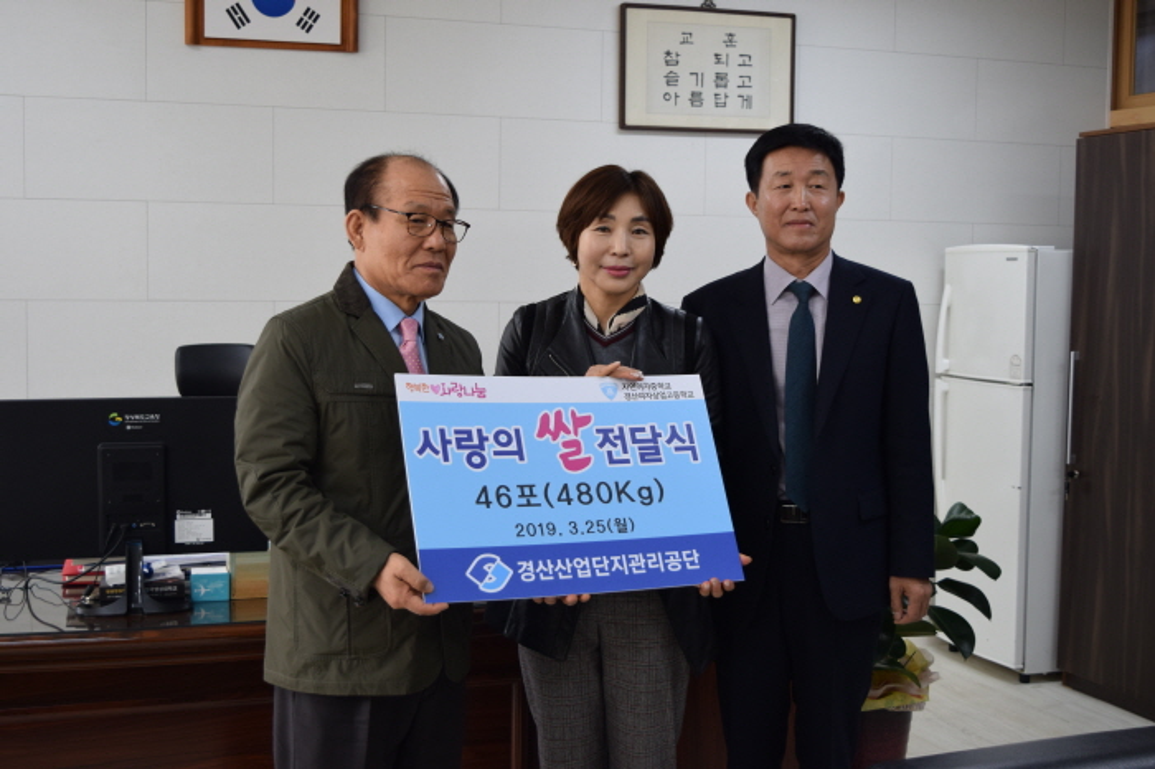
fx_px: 1491
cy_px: 384
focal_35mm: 46
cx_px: 578
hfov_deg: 42.3
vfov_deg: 28.9
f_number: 4.5
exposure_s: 1/80
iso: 400
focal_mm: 31
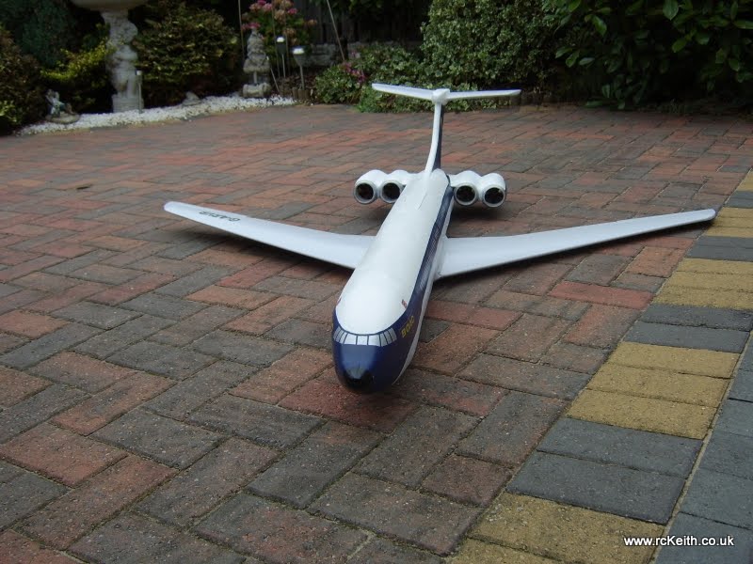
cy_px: 282
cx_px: 376
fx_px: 674
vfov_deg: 45.4
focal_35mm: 31
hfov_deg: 58.4
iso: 50
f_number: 4
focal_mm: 8.13
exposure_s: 1/148
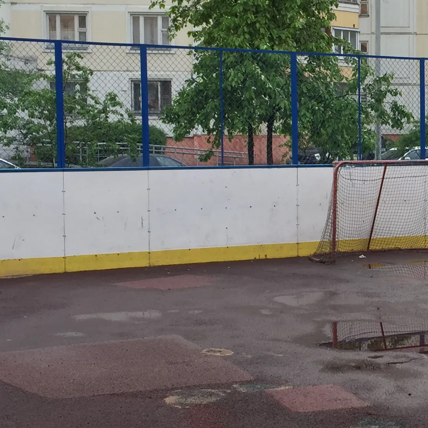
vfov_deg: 21.7
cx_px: 418
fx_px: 1119
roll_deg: -1.3
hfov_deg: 21.0
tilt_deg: -4.0
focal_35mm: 80
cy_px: 207
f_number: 2.2
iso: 32
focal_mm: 4.15
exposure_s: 1/225
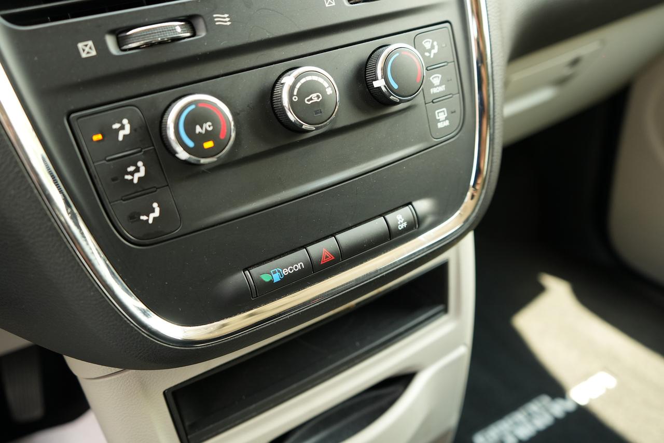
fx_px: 535
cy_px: 222
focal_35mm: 29
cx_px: 332
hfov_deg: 63.6
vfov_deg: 45.0
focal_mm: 29
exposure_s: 1/160
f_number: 4
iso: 800
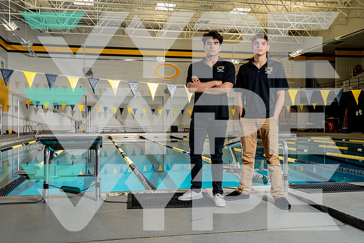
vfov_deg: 35.1
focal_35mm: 38
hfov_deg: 50.7
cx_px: 182
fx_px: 384
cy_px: 122
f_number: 7.1
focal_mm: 38
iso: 500
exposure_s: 1/200
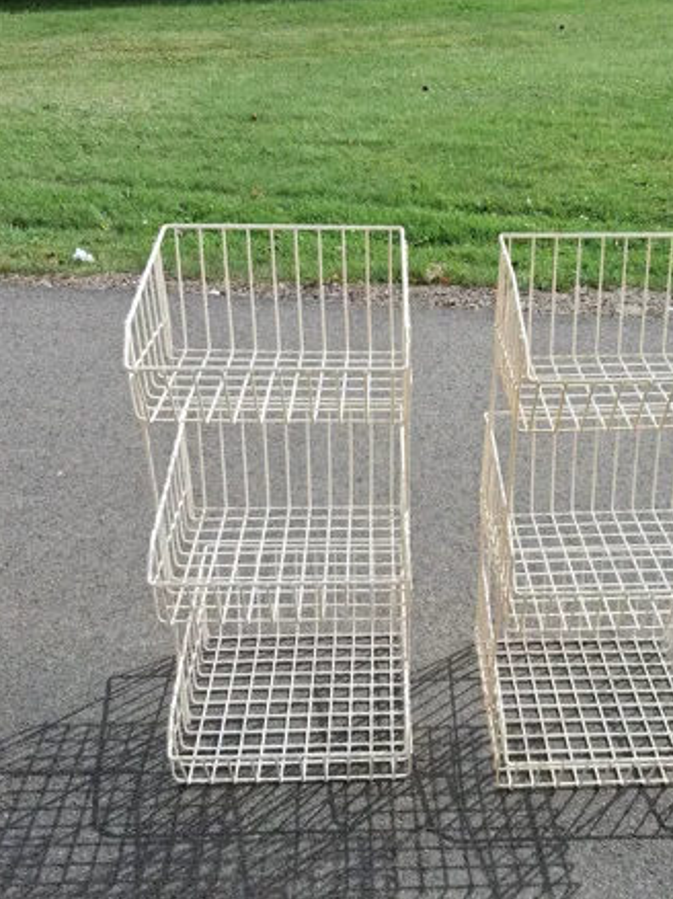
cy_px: 532
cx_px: 439
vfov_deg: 49.9
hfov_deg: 38.3
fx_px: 960
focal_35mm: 37
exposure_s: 1/455
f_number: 1.8
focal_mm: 4
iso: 25
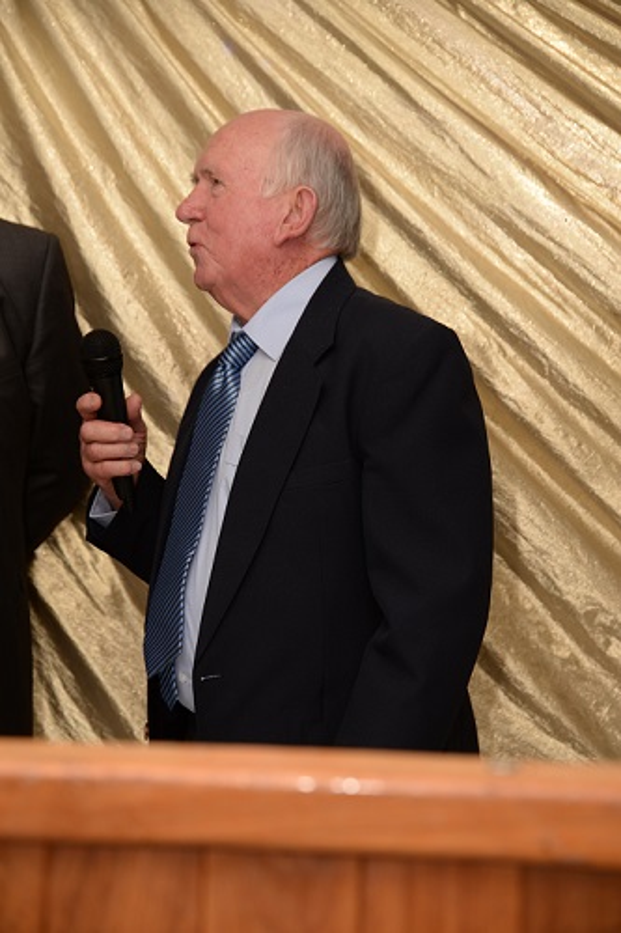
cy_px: 466
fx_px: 2123
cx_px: 310
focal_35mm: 82
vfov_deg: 24.8
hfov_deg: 16.6
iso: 400
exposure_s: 1/160
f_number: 5
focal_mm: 82
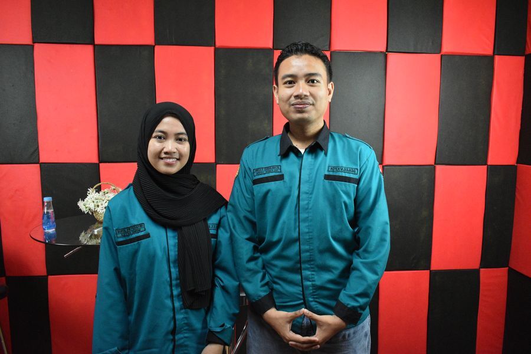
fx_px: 442
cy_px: 177
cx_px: 266
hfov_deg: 61.9
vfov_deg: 43.6
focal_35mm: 30
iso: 3200
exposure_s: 1/125
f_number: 3.5
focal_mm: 20
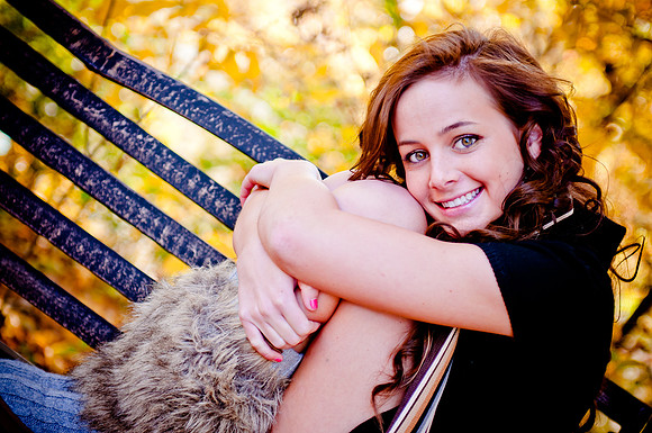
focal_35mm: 105
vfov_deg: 13.0
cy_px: 216
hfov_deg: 19.5
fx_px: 1899
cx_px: 326
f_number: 2.8
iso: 200
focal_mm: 70
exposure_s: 1/125
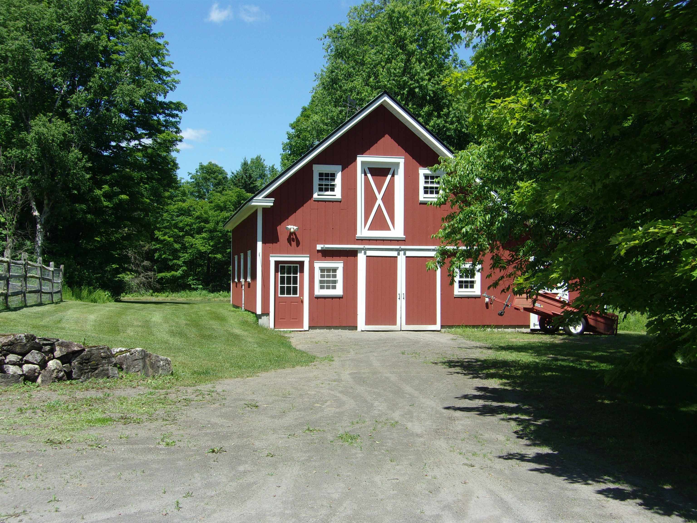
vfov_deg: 34.3
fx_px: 846
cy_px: 262
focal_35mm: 42
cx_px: 348
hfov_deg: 44.8
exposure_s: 1/50
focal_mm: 7.6
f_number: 13.1
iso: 80
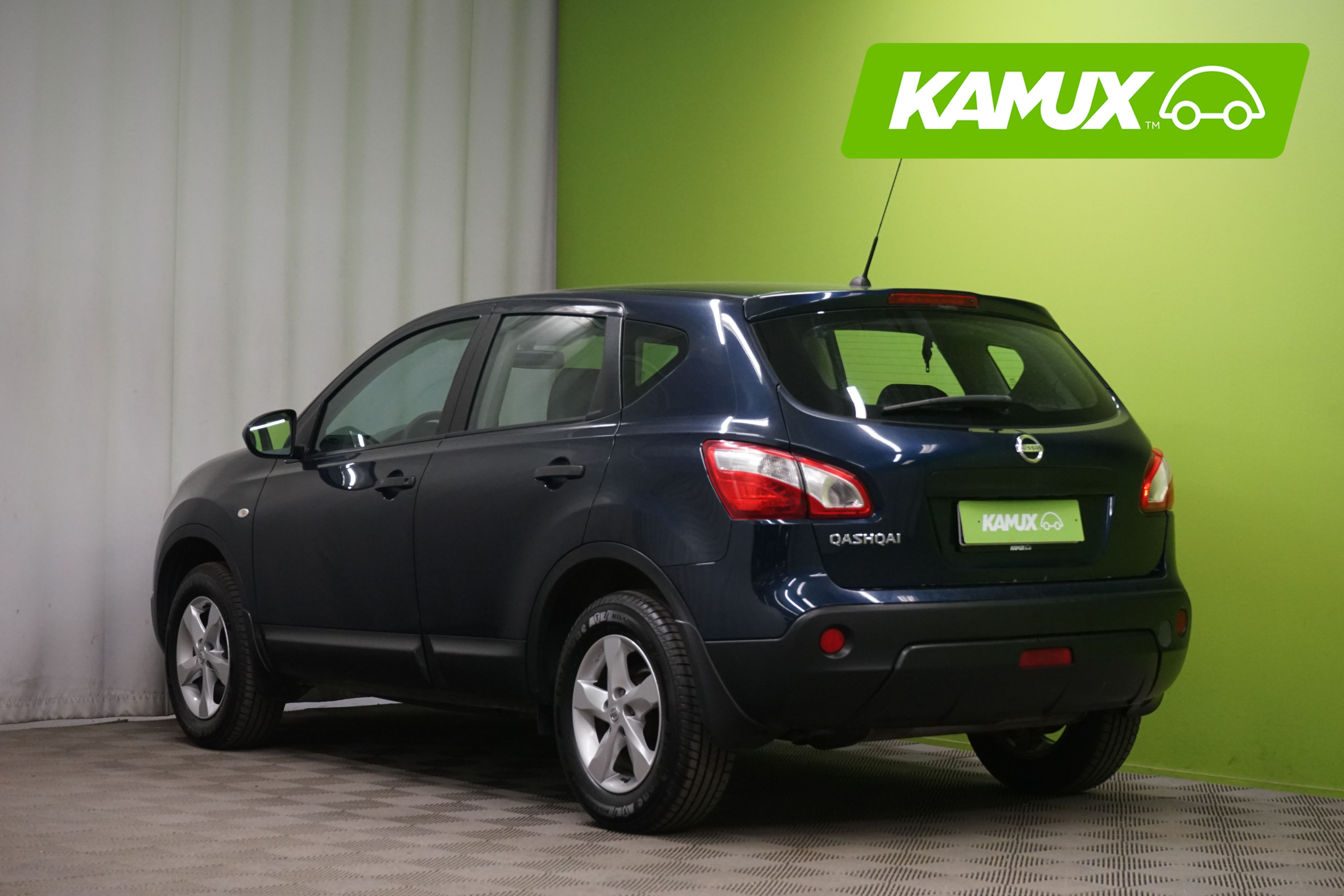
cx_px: 672
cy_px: 448
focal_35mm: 70
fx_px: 2613
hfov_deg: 28.8
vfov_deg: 19.5
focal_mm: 70
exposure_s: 1/30
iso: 2500
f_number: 9
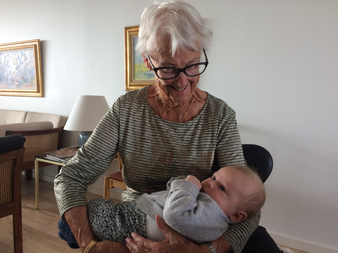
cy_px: 126
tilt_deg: -9.1
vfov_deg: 48.2
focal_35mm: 29
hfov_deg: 61.7
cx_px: 169
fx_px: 283
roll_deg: -0.7
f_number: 2.2
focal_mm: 4.15
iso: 50
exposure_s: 1/33
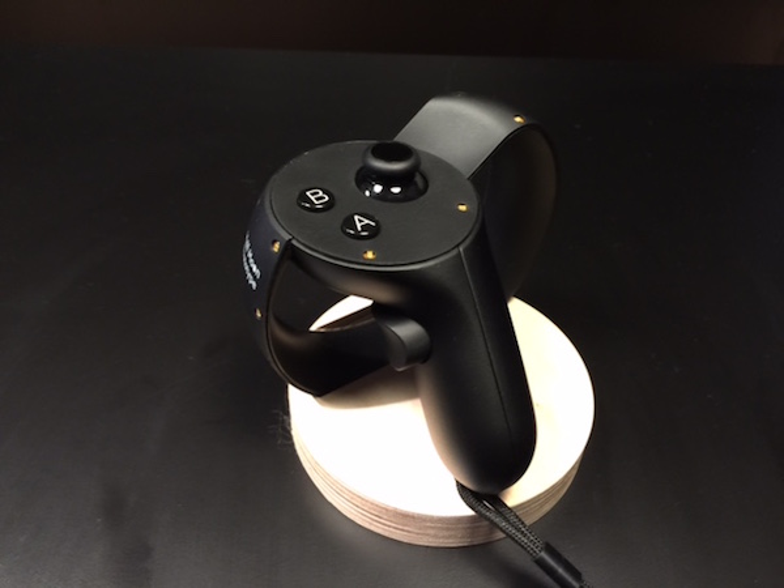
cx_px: 392
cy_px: 294
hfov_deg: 61.7
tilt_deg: -43.5
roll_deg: -2.9
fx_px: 657
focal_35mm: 29
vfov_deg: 48.2
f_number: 2.2
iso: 64
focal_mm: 4.15
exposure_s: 1/4
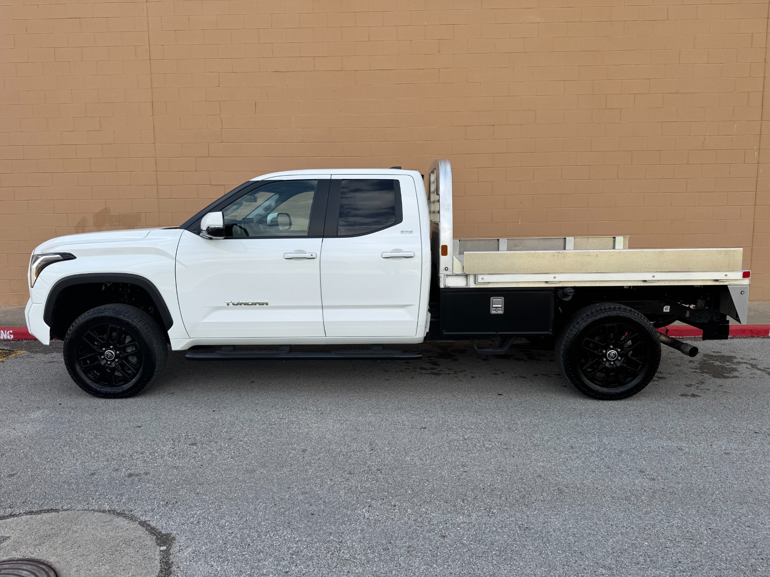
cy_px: 288
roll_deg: +0.6
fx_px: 534
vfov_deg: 56.8
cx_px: 385
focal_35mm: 24
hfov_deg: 71.6
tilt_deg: -6.6
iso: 80
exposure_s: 1/2604
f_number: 1.78
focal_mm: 6.76
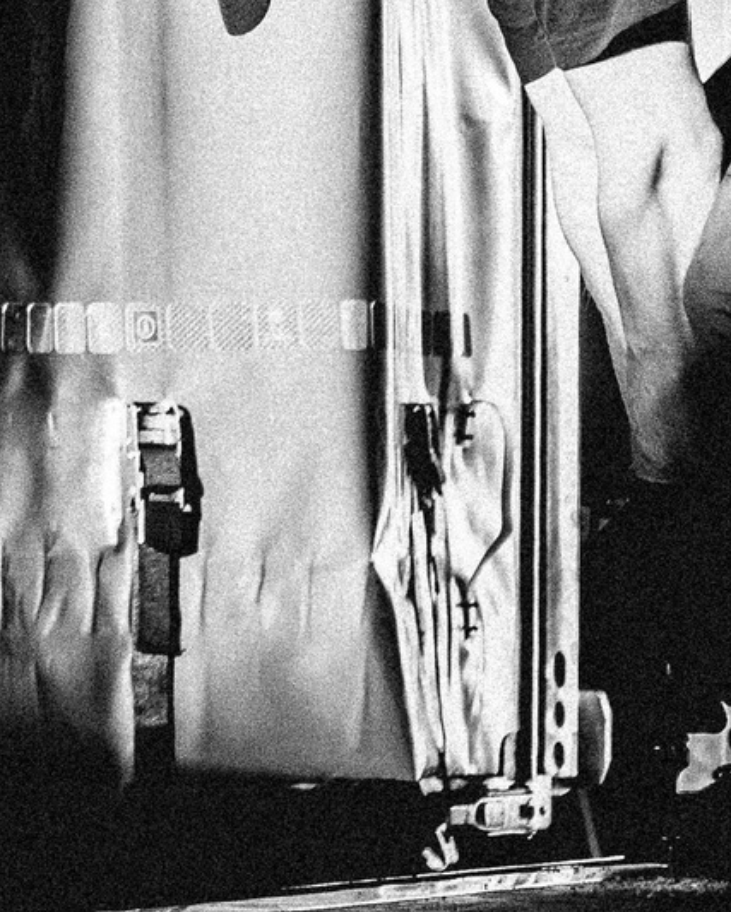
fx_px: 8160
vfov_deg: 6.3
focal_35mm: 302
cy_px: -432
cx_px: -896
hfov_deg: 5.0
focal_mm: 56
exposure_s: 1/250
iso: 800
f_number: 5.6
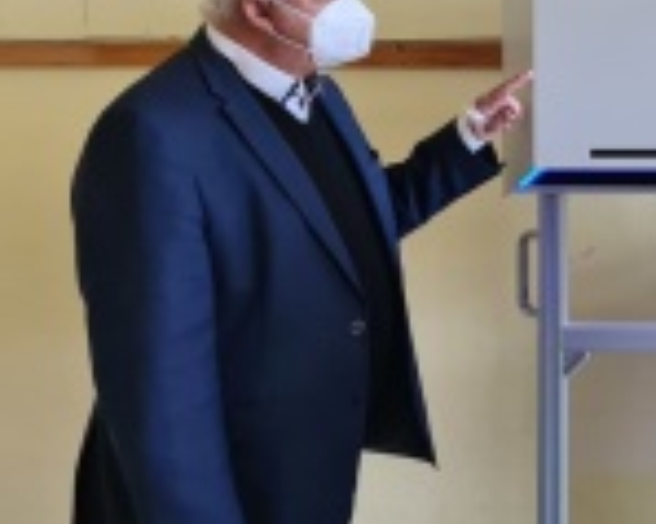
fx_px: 1222
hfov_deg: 26.8
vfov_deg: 23.5
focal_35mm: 63
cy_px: 46
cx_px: 777
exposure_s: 1/50
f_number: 1.8
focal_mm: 5.4
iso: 200
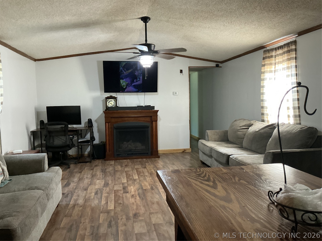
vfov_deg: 48.2
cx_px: 161
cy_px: 120
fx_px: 270
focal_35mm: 29
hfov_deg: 61.7
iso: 200
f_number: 1.8
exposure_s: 1/60
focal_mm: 3
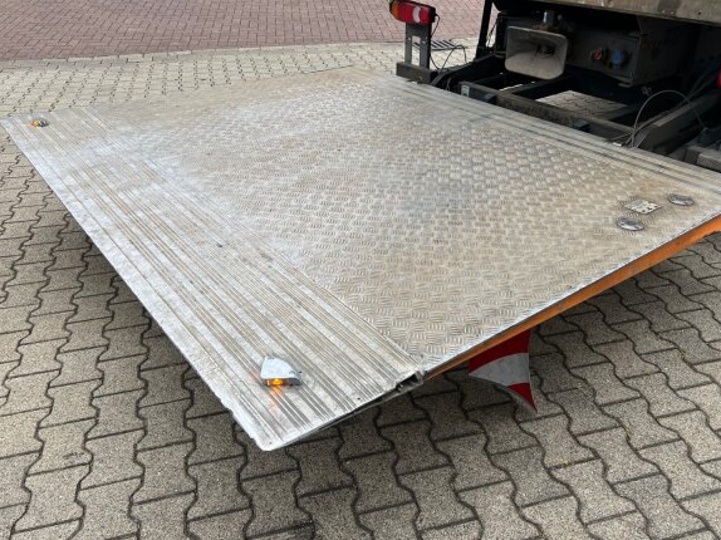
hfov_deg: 61.6
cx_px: 383
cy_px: 260
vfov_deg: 48.2
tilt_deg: -31.9
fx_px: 604
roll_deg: -1.2
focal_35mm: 29
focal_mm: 5.7
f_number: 1.5
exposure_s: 1/1209
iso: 50
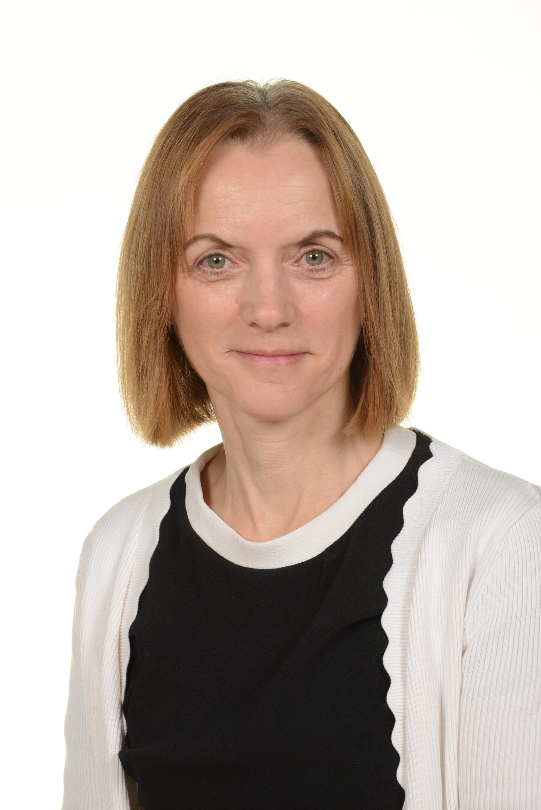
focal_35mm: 120
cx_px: 270
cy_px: 405
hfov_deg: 11.4
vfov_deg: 17.1
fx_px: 2702
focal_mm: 120
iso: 125
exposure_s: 1/160
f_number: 11
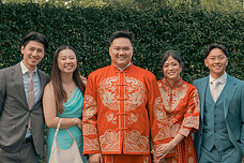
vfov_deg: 15.4
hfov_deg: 22.9
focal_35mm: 89
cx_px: 112
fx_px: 603
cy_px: 75
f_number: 5.6
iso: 400
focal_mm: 35
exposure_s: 1/160
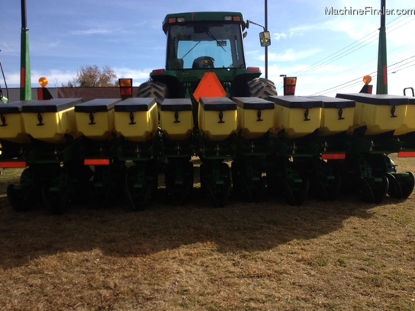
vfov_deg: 40.7
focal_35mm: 35
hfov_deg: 52.6
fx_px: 420
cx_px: 208
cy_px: 156
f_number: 2.4
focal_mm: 4.28
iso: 50
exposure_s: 1/1208
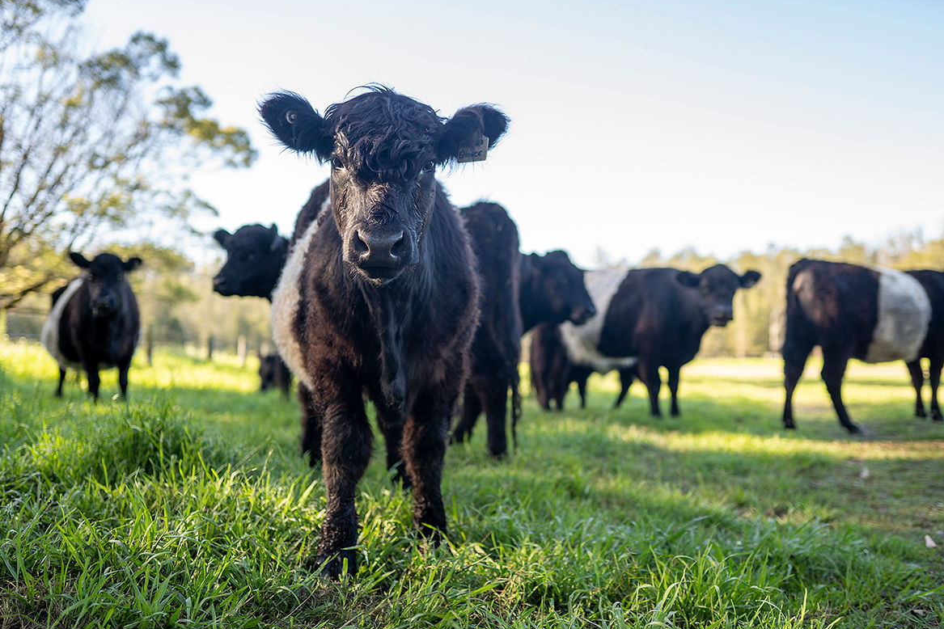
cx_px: 472
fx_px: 944
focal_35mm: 36
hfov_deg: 53.1
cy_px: 314
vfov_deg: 36.9
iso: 160
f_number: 1.8
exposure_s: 1/800
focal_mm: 35
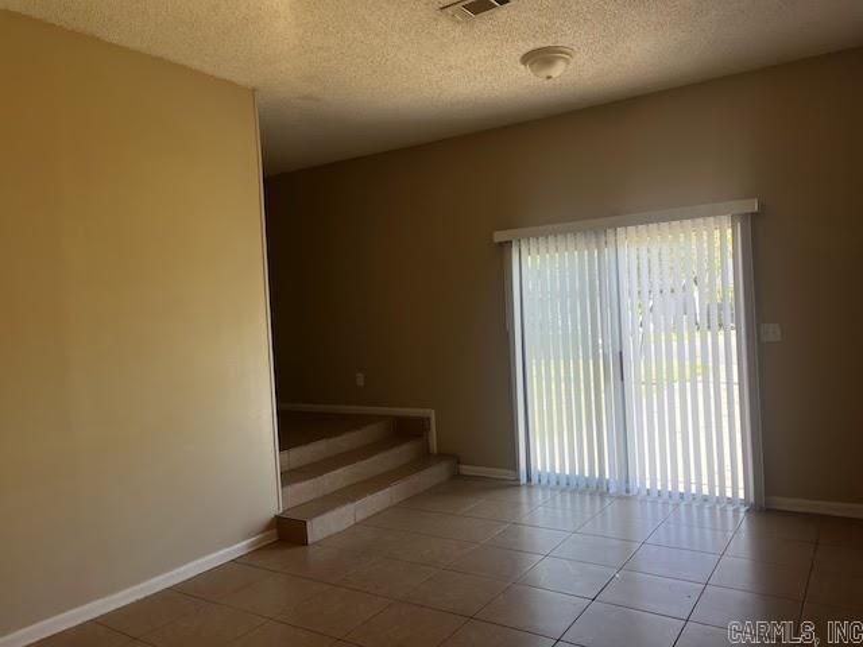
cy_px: 324
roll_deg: +3.1
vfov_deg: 53.1
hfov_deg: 67.3
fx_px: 648
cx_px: 432
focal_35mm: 26
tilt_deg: -1.3
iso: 50
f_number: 1.6
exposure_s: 1/130
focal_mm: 5.1
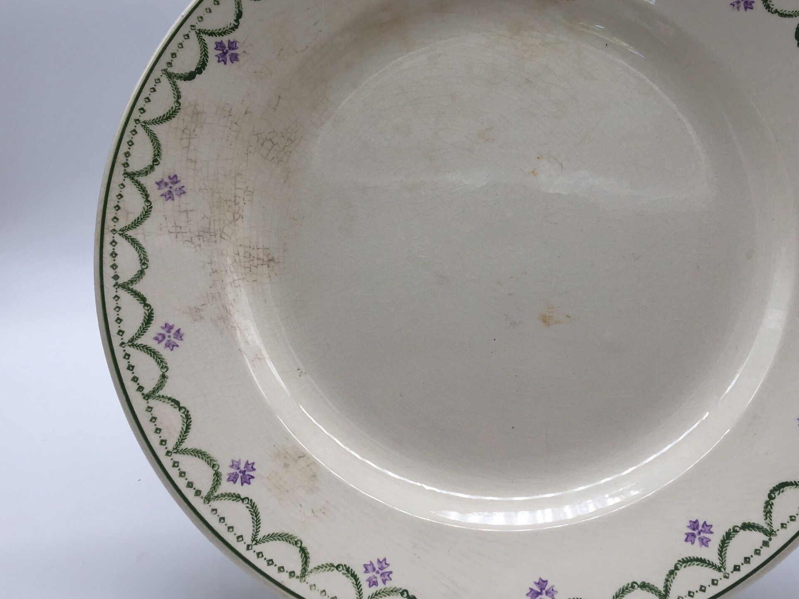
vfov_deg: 35.1
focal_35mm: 41
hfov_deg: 45.3
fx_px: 946
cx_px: 507
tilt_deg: -14.3
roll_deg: +0.4
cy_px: 270
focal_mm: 4.15
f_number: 2.2
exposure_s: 1/100
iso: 25
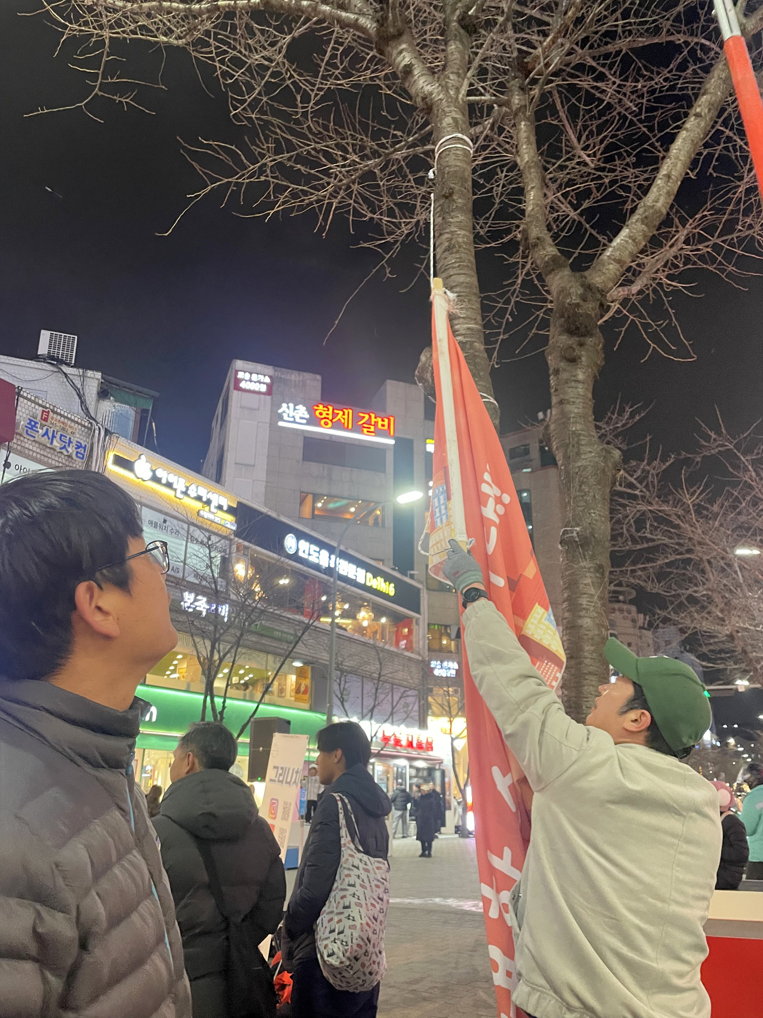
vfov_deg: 67.3
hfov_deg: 53.1
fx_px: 764
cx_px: 382
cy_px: 509
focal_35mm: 26
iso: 320
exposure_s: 1/60
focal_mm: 4.2
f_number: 1.6
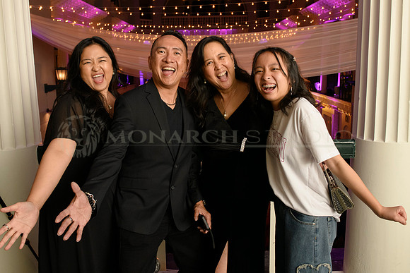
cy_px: 122
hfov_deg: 58.7
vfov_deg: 41.1
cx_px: 212
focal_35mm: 32
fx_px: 365
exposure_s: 1/50
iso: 1600
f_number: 6.3
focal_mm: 28
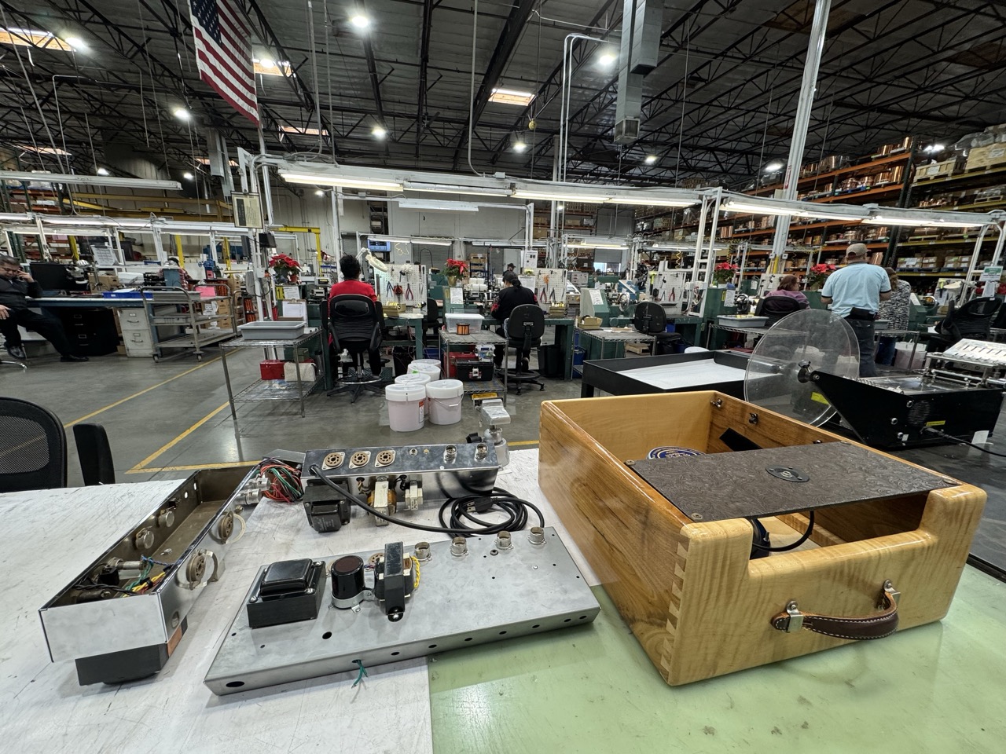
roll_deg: -1.2
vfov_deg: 85.7
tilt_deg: -14.5
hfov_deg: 102.1
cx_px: 503
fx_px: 407
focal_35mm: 14
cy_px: 377
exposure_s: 1/129
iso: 160
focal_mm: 2.22
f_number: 2.2
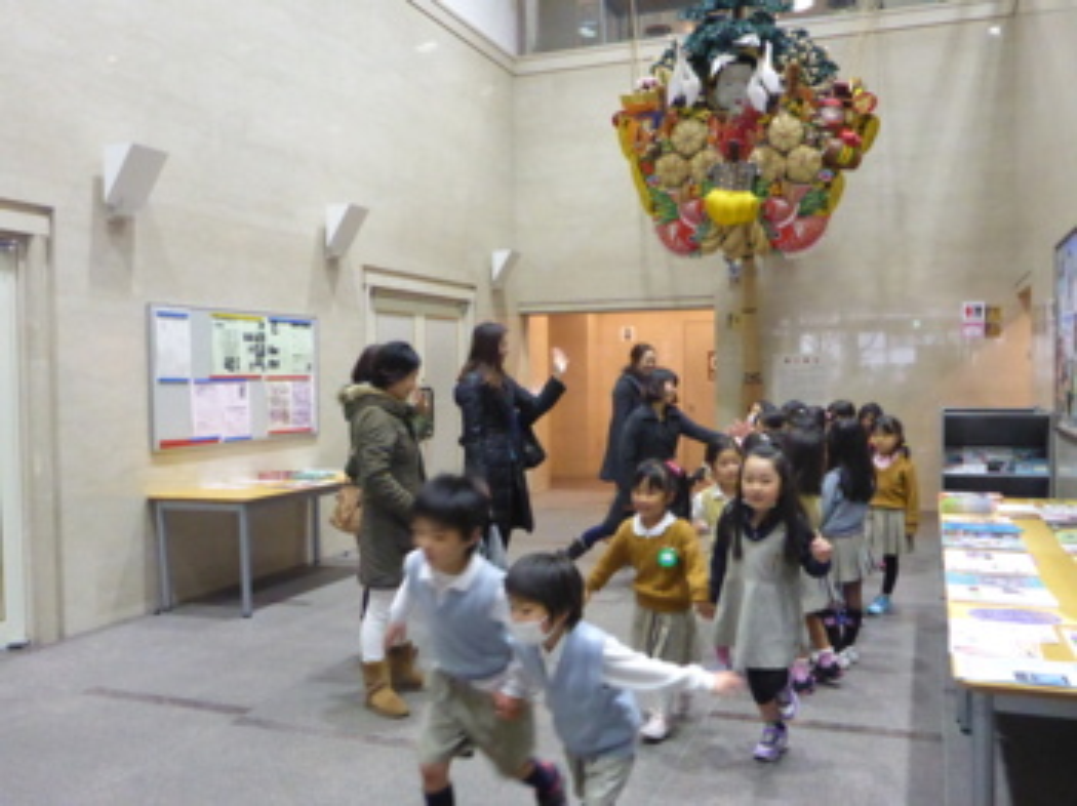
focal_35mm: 32
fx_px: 995
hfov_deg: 56.8
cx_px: 538
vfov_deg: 44.1
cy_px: 403
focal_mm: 5.5
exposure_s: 1/80
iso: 1600
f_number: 3.5
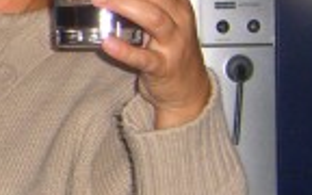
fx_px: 2296
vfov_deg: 4.9
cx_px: -254
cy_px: 15
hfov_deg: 7.5
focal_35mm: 270
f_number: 3.1
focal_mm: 9.5
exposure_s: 1/60
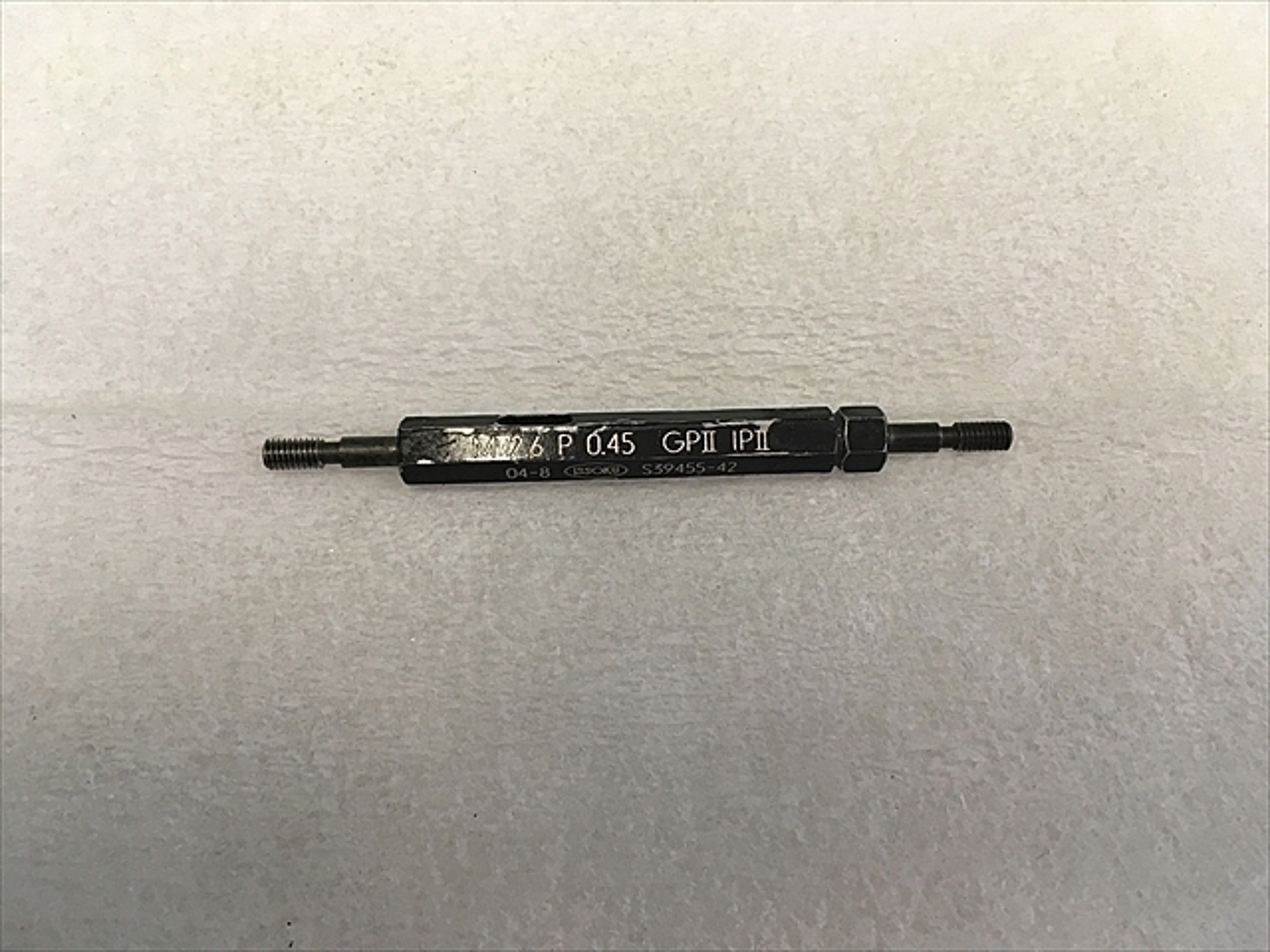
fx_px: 1064
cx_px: 635
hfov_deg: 61.7
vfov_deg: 48.2
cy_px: 476
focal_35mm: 29
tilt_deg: -78.8
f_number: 2.2
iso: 50
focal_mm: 4.15
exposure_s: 1/30
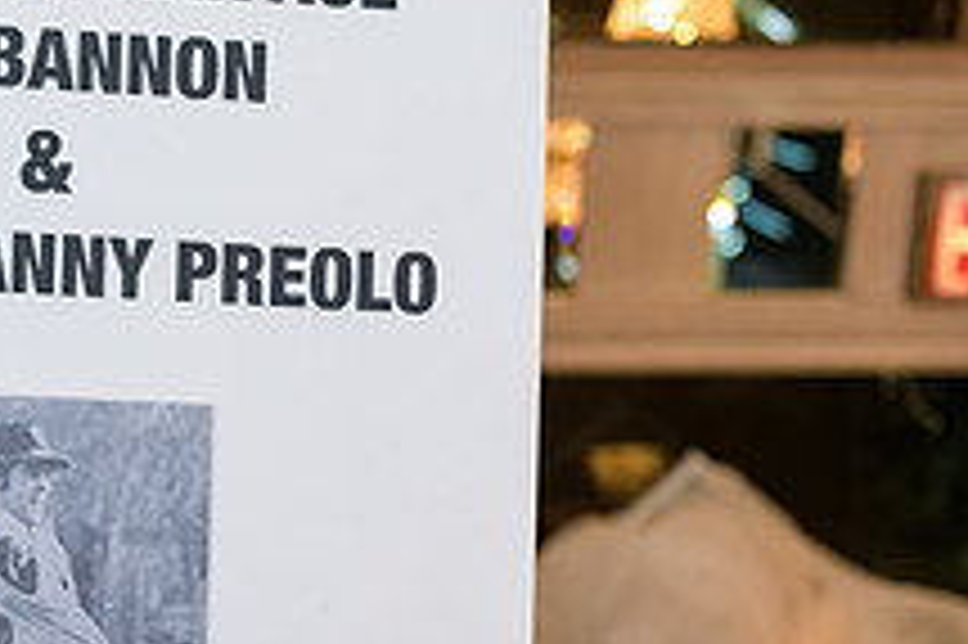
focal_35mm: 108
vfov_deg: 12.6
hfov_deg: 18.4
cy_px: 448
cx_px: -23
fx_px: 2902
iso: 1000
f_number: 3.2
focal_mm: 40
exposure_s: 1/125
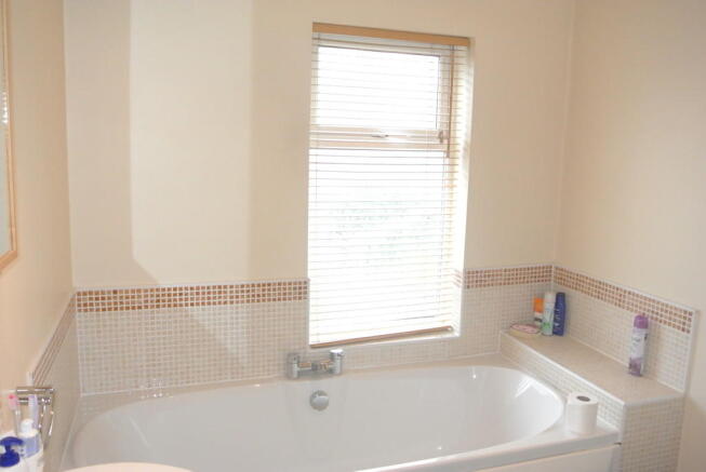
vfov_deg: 43.7
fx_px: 589
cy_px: 236
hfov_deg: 61.9
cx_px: 353
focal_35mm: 30
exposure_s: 1/60
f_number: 3.5
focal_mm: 11.4
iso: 1800
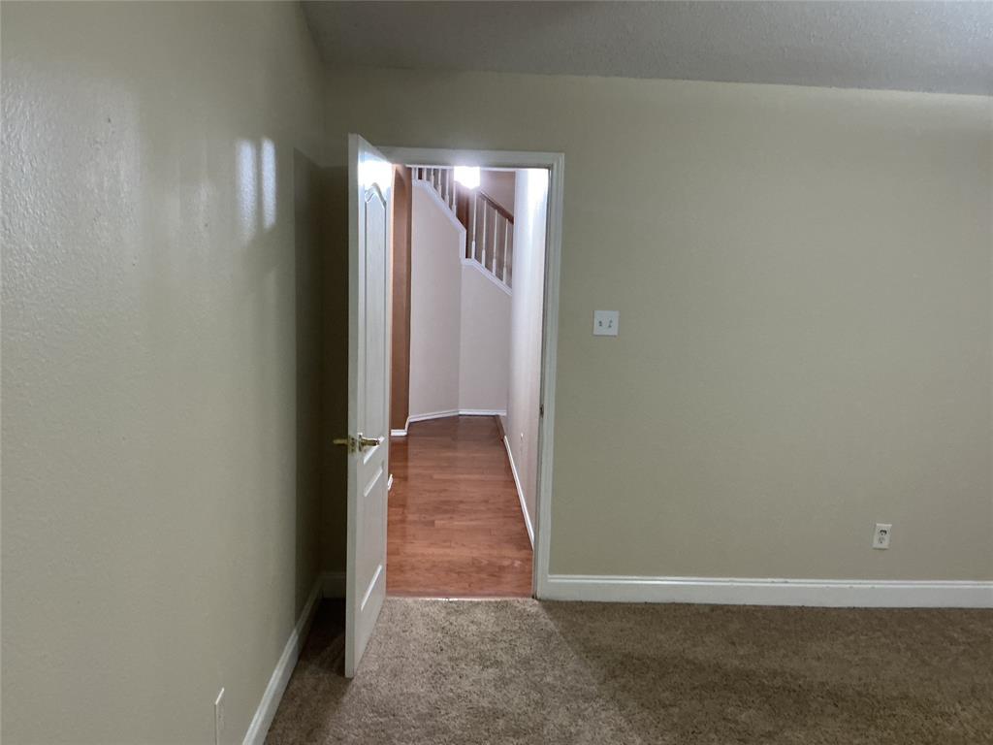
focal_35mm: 29
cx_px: 496
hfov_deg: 61.7
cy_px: 372
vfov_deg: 48.2
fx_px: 832
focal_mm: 3
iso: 250
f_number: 1.8
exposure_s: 1/40
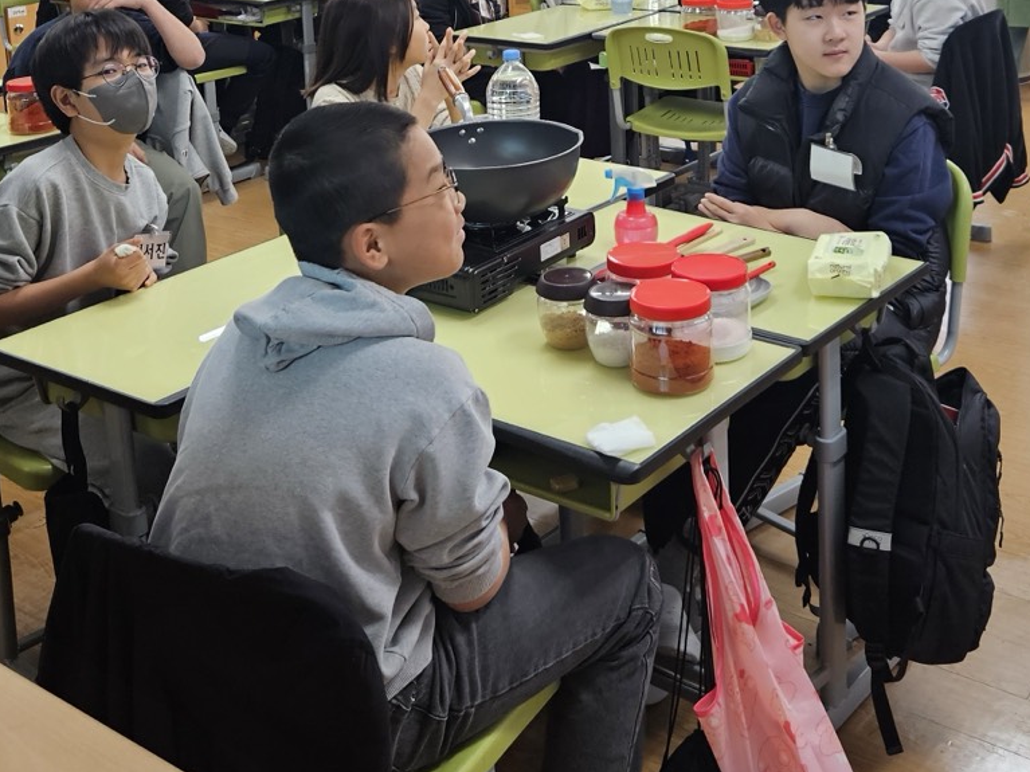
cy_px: -8
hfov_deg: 39.6
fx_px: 1428
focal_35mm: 48
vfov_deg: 28.3
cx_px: 596
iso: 160
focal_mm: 5.4
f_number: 1.8
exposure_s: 1/120
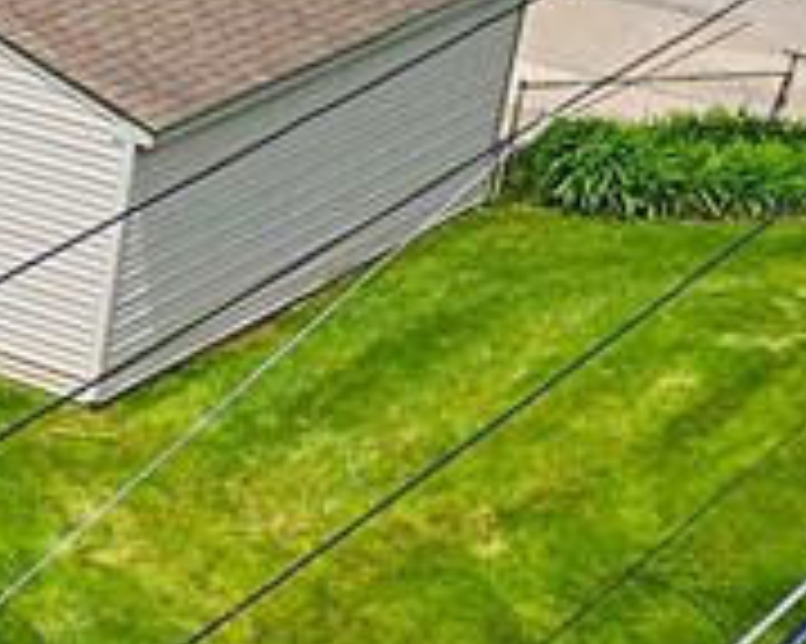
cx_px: -964
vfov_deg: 11.5
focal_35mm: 134
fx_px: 3195
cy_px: 297
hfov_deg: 12.2
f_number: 1.7
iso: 130
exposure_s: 1/3200
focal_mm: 6.7
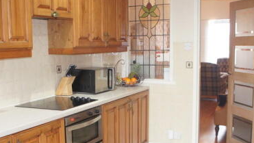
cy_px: 107
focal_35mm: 50
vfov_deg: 23.7
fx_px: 337
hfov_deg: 41.3
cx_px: 133
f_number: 3.5
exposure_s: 1/60
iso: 1600
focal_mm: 18
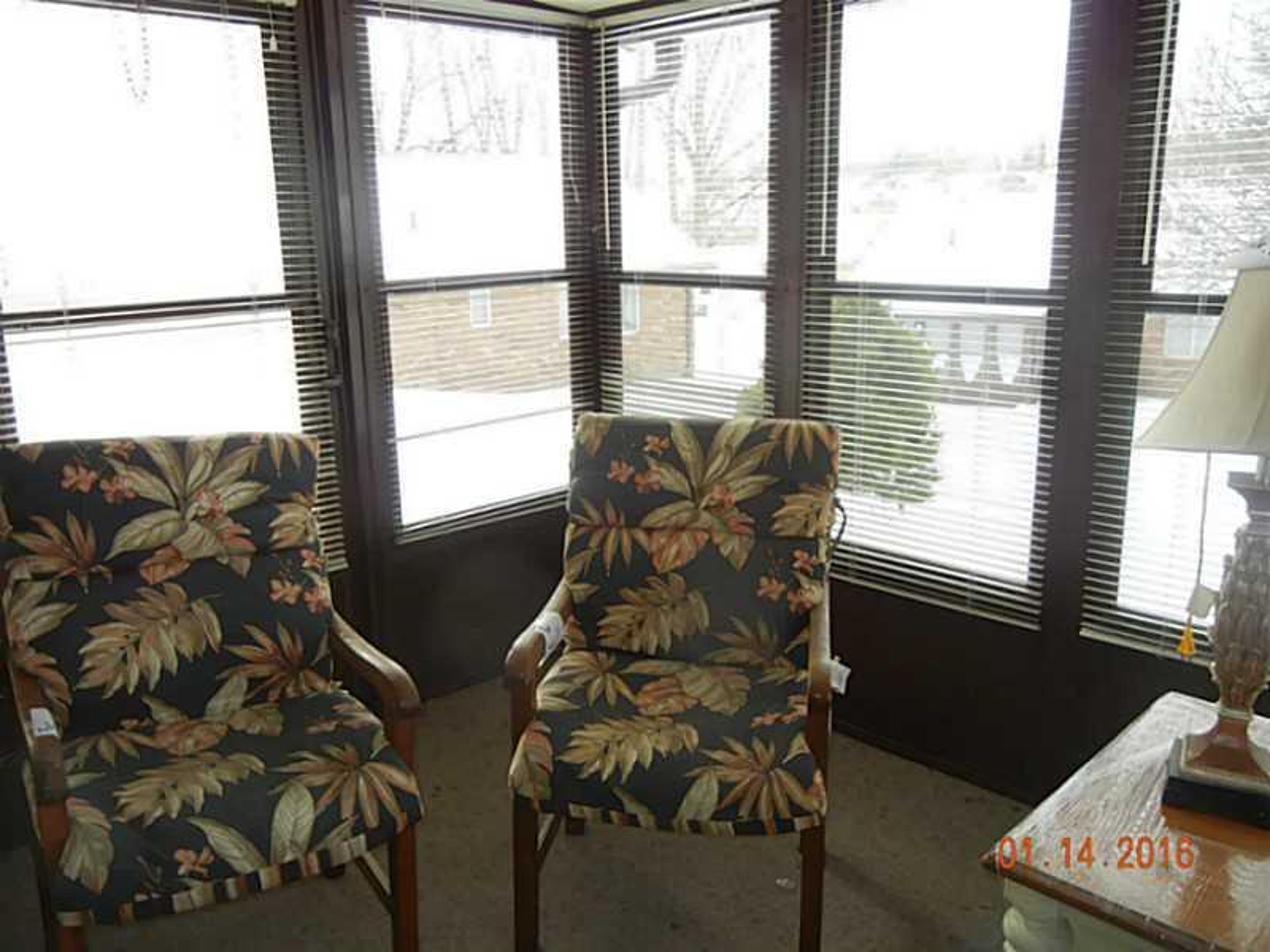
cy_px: 476
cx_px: 635
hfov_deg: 60.0
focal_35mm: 30
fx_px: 1101
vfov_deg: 46.8
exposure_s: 1/148
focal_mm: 5.4
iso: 160
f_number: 3.5
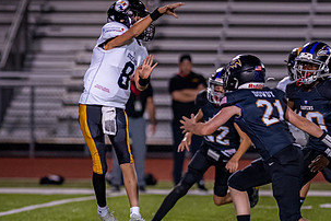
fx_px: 4211
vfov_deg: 3.0
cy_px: 168
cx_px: 124
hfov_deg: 4.5
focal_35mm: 458
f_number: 1.8
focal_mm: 135
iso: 1600
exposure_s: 1/1250
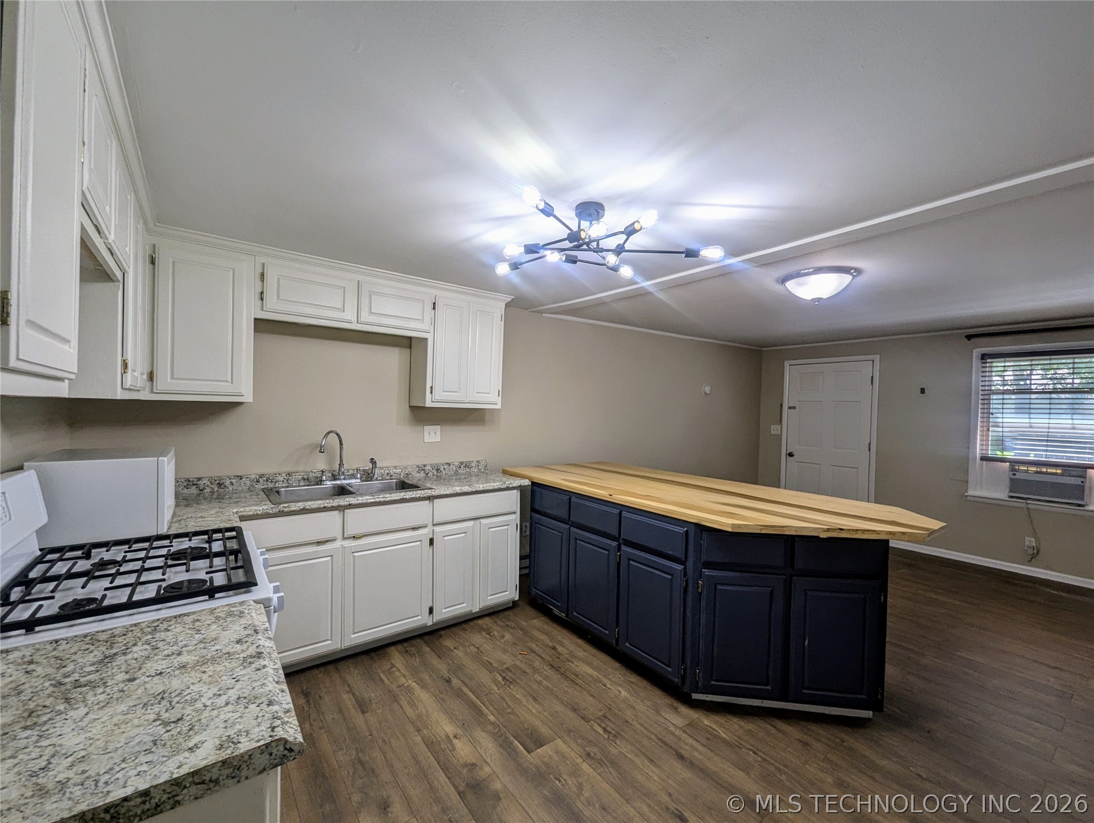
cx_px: 547
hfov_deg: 106.1
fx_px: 411
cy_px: 412
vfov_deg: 90.0
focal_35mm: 13
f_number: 2.2
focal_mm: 1.95
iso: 44
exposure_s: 1/129
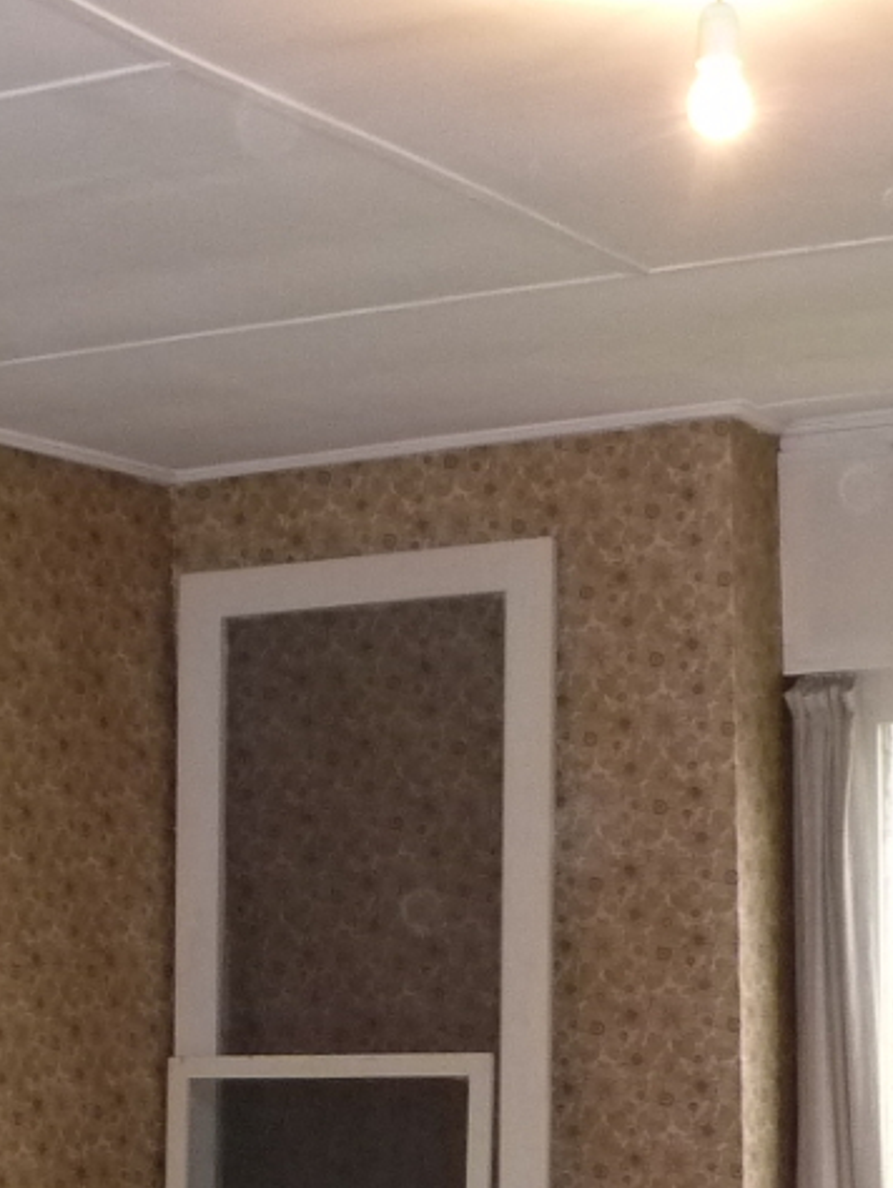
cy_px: 1283
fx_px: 2921
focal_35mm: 85
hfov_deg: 17.4
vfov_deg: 21.9
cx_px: 399
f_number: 3.3
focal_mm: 4.7
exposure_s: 1/30
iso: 250
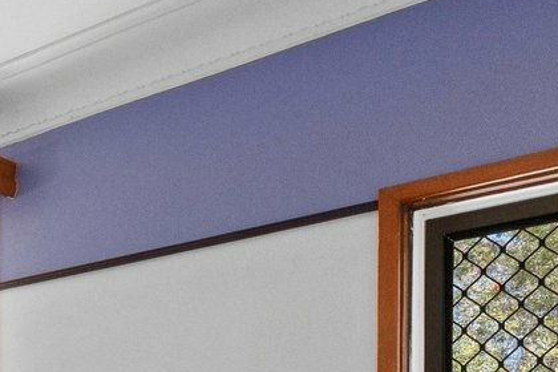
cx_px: -223
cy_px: 515
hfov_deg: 25.5
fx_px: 992
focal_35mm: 64
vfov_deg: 19.2
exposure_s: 1/20
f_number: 9
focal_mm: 14
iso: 3200
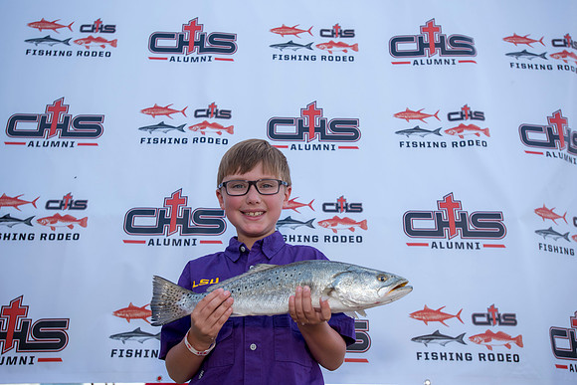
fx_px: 561
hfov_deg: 54.4
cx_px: 288
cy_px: 192
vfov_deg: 37.9
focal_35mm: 35
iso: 250
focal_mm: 35
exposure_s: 1/500
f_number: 4.5
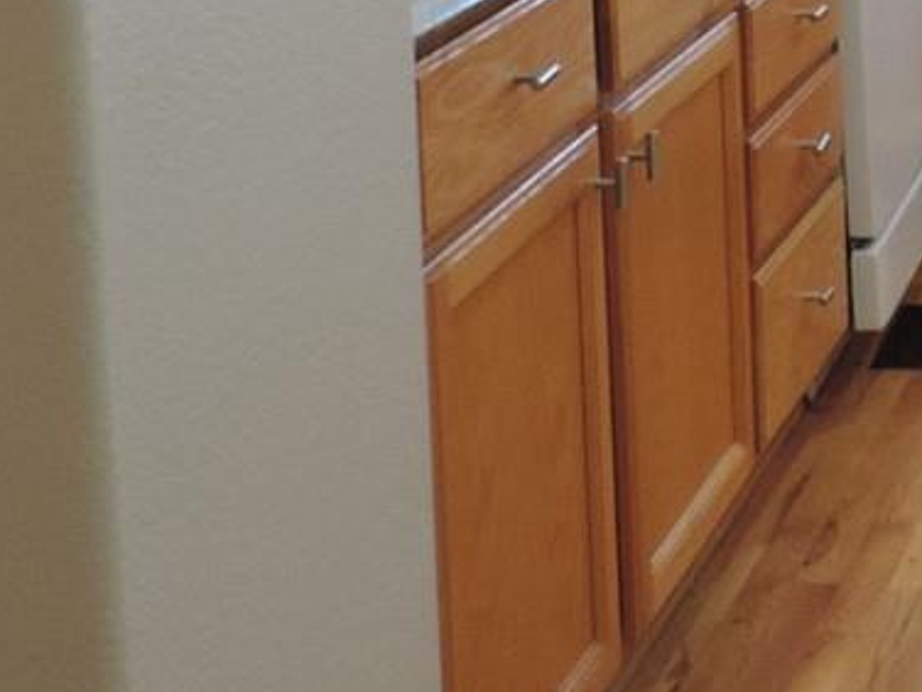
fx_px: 2717
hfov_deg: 17.6
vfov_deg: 13.9
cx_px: 1302
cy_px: -243
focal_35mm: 102
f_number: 3
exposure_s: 1/30
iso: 320
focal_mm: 4.3
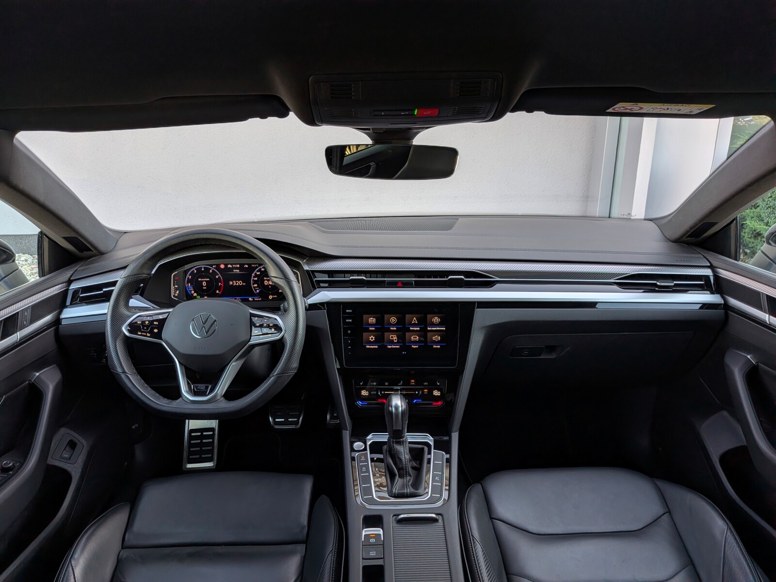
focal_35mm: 24
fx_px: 538
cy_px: 291
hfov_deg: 71.6
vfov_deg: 56.8
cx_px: 388
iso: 30
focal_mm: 4.53
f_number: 1.7
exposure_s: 1/136
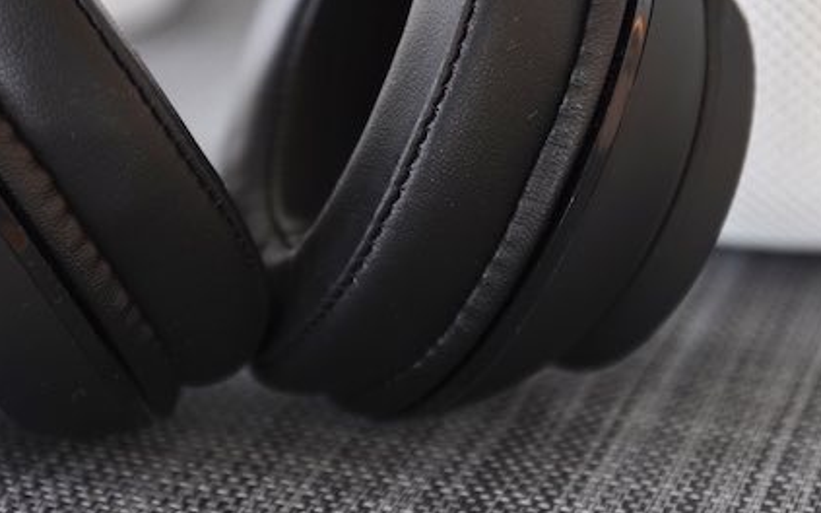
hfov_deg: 16.1
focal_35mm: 130
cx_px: 320
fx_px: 2908
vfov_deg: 10.0
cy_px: 83
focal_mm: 50
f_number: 3.5
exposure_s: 2.5
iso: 100
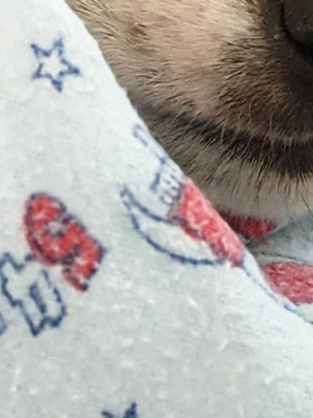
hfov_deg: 6.3
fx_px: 2833
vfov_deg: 8.3
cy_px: -105
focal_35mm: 235
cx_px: 187
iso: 500
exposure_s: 1/25
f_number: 2.4
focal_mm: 6
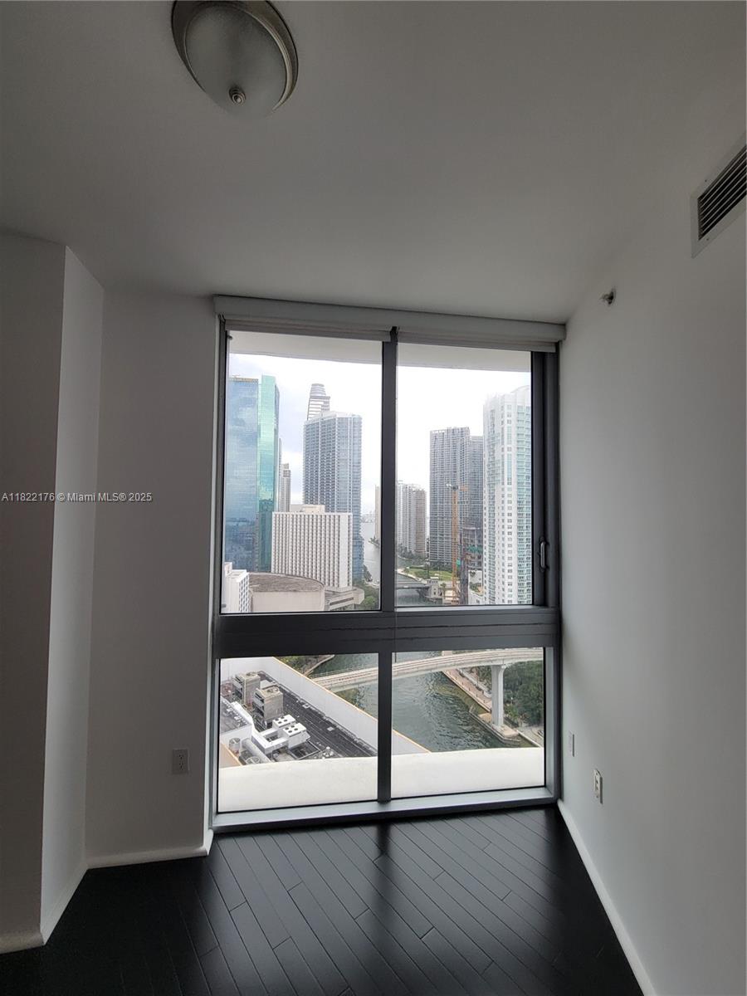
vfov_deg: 106.2
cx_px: 374
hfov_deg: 89.9
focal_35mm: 13
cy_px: 498
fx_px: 374
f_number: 2.2
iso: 50
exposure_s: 1/296
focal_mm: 2.2
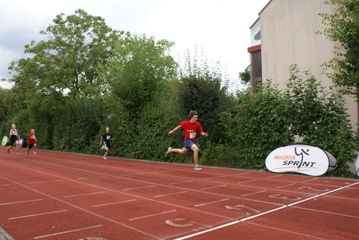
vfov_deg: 41.2
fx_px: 319
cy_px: 120
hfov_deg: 58.7
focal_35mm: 32
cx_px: 175
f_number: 5.6
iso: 100
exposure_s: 1/250
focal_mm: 20
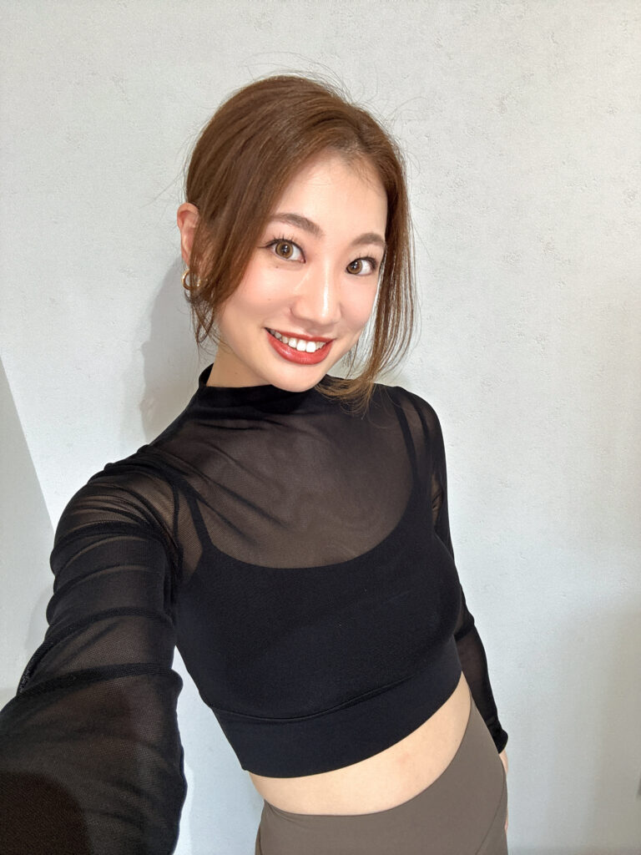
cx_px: 320
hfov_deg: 58.9
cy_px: 428
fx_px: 568
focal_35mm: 23
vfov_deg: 73.9
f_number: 1.9
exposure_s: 1/50
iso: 100
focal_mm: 2.69
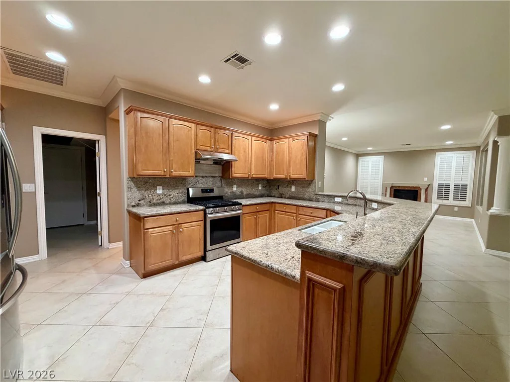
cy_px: 191
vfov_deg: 85.7
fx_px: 206
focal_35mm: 14
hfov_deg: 102.1
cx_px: 255
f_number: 2.2
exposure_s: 1/60
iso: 400
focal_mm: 2.22
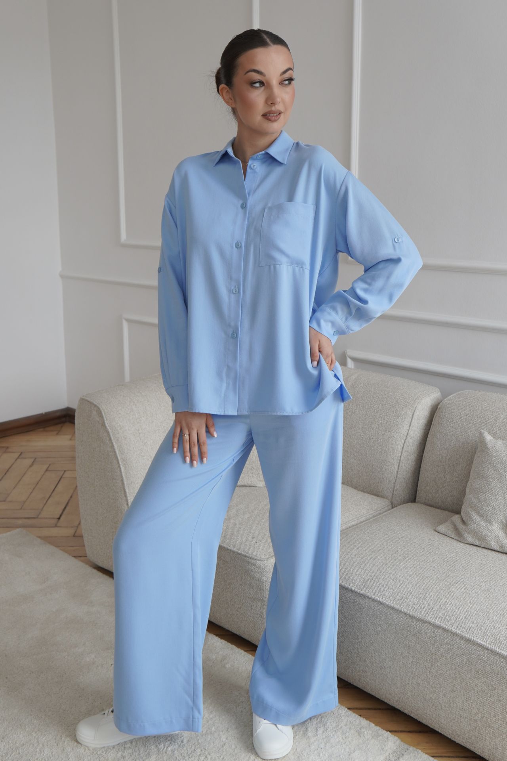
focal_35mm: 36
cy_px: 380
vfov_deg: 53.1
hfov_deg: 36.9
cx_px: 254
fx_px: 760
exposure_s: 1/160
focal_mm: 24
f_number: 4
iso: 200
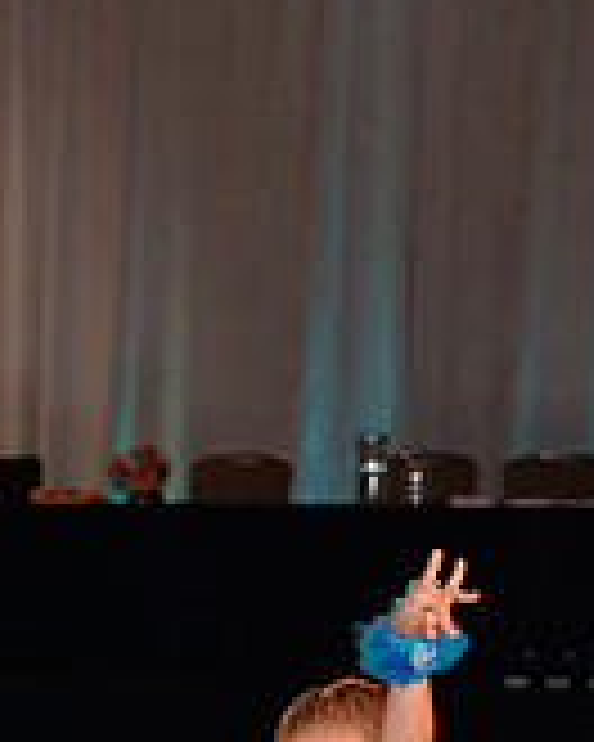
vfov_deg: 5.6
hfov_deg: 4.5
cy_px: 989
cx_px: -142
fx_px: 7603
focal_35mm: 346
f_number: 5.6
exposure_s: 1/200
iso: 1250
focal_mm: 105
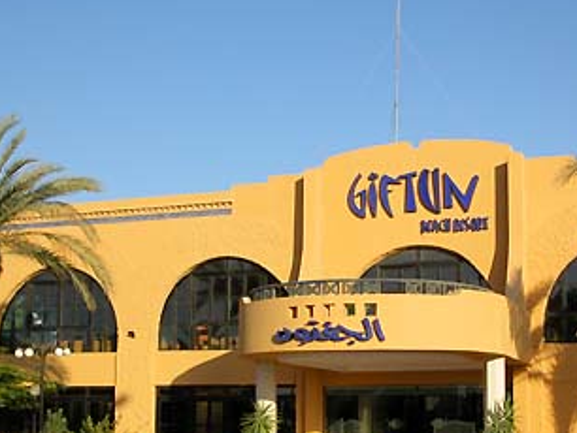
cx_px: 347
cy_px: 272
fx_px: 1034
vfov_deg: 23.6
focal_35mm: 62
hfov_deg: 31.1
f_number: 6.4
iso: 100
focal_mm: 10
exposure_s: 1/296
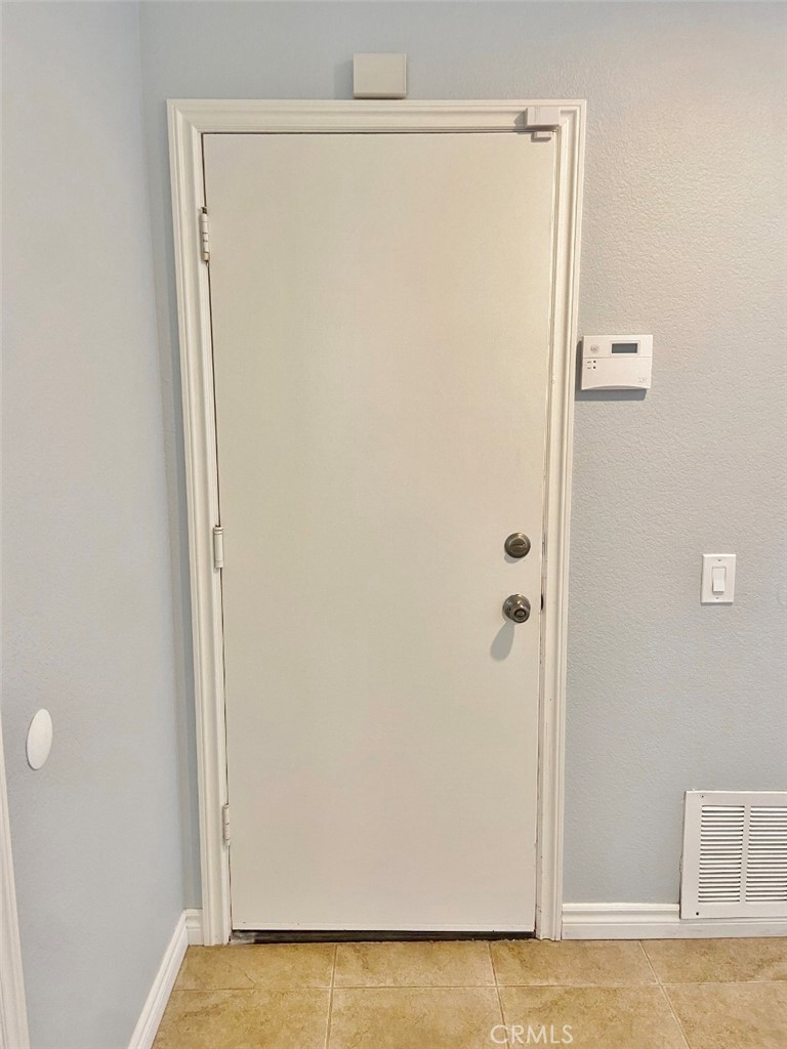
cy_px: 524
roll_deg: -0.4
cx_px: 394
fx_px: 788
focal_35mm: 26
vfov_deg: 67.3
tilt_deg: -8.6
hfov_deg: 53.1
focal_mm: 4.25
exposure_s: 1/60
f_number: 1.8
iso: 160
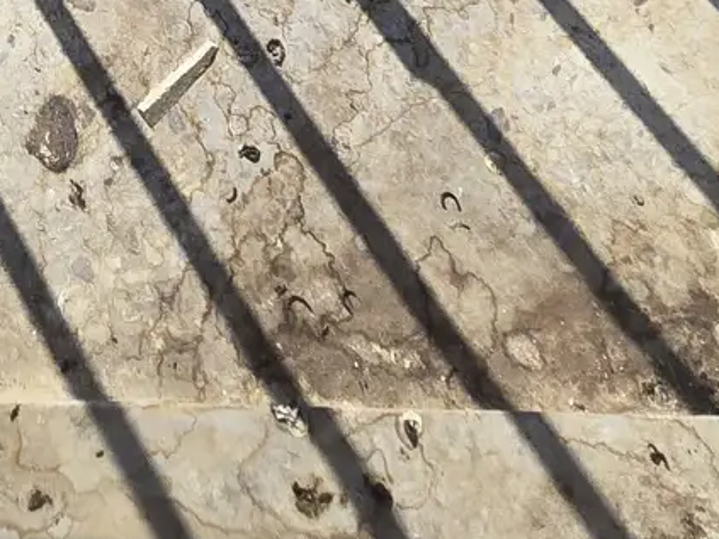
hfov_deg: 28.8
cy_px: -570
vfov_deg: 17.2
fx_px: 1225
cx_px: -121
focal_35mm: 59
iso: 50
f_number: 2.2
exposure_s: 1/2679
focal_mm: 2.2
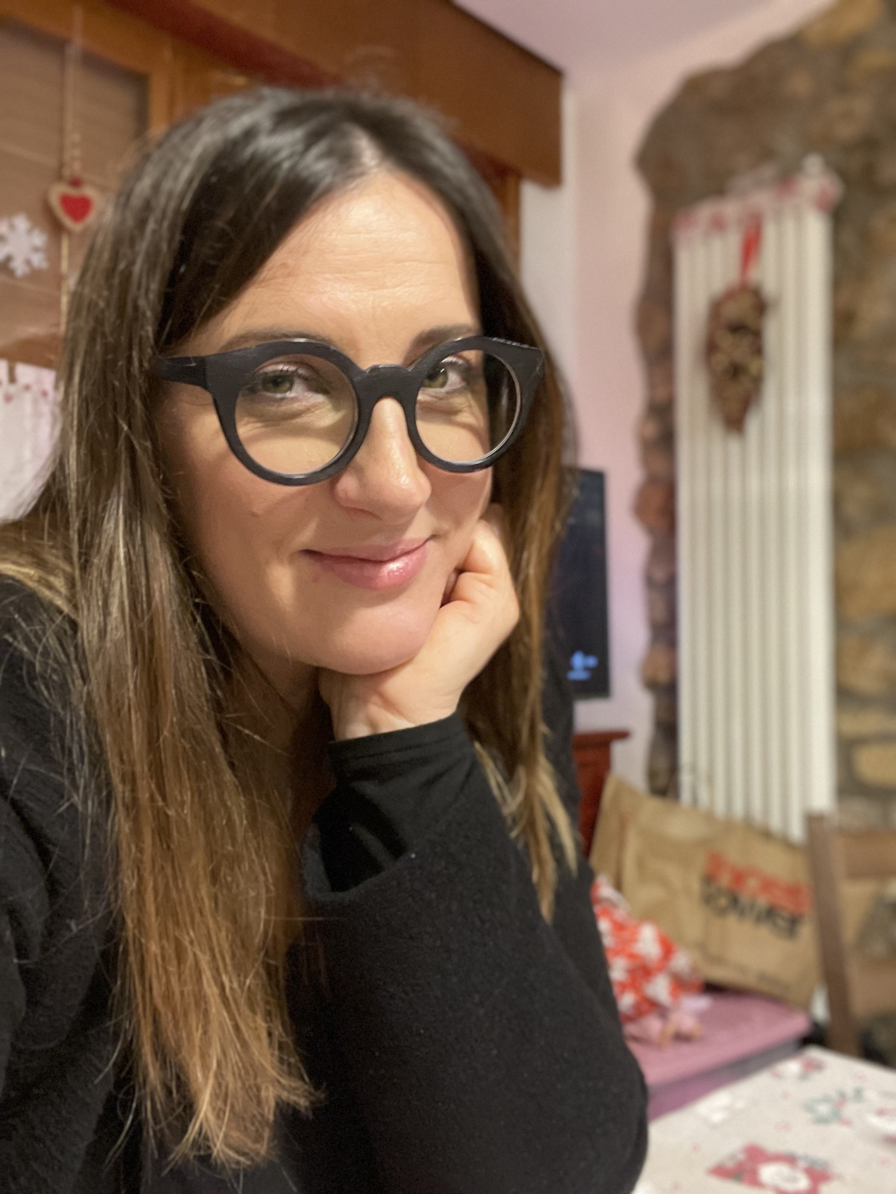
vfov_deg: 60.0
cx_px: 448
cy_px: 597
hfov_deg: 46.8
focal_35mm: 30
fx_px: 1035
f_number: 2.2
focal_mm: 2.71
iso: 400
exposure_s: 1/25
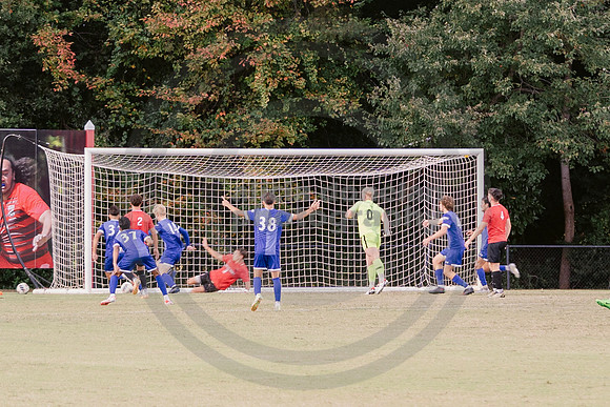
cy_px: 102
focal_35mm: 292
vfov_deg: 4.7
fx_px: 4948
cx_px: 301
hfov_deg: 7.1
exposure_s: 1/125
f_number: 3.2
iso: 640
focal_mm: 90
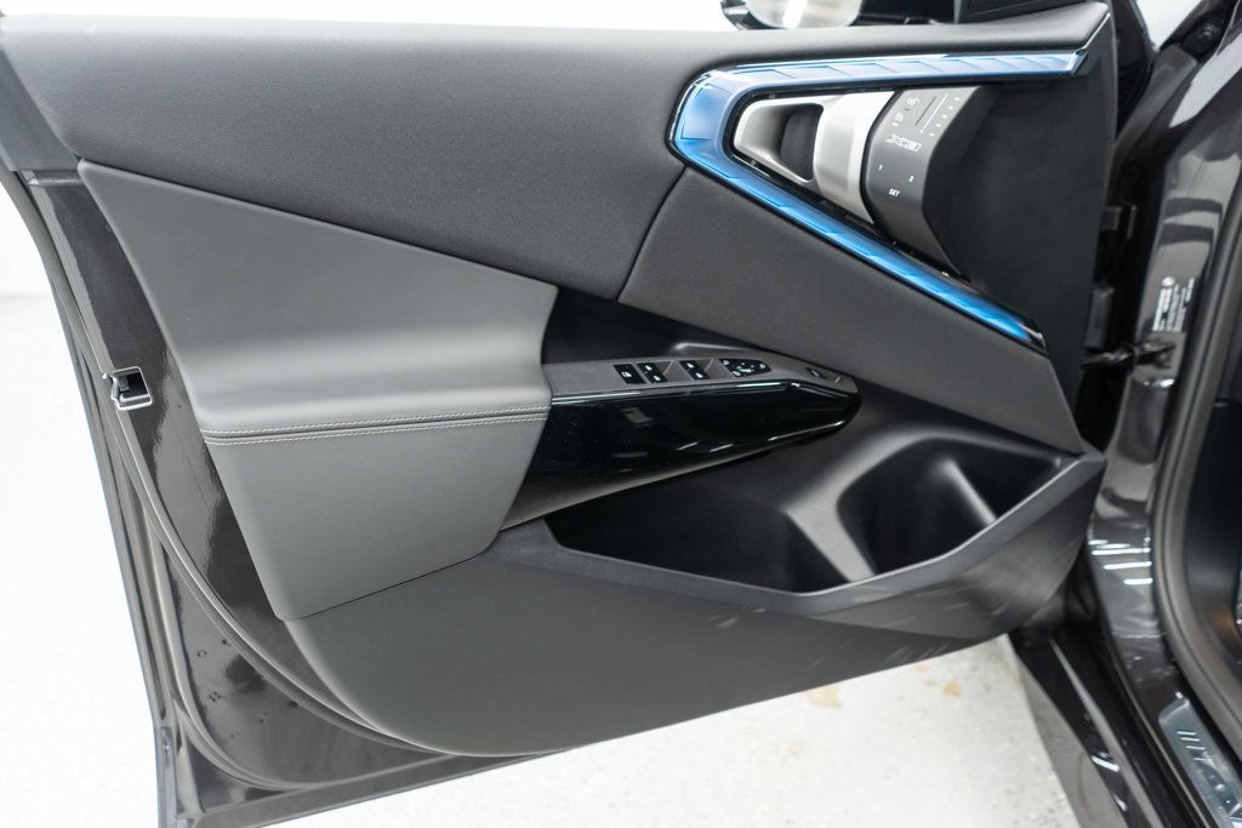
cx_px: 621
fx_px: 966
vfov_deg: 46.4
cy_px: 414
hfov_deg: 65.5
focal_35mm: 28
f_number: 3.2
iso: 1000
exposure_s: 1/40
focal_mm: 28
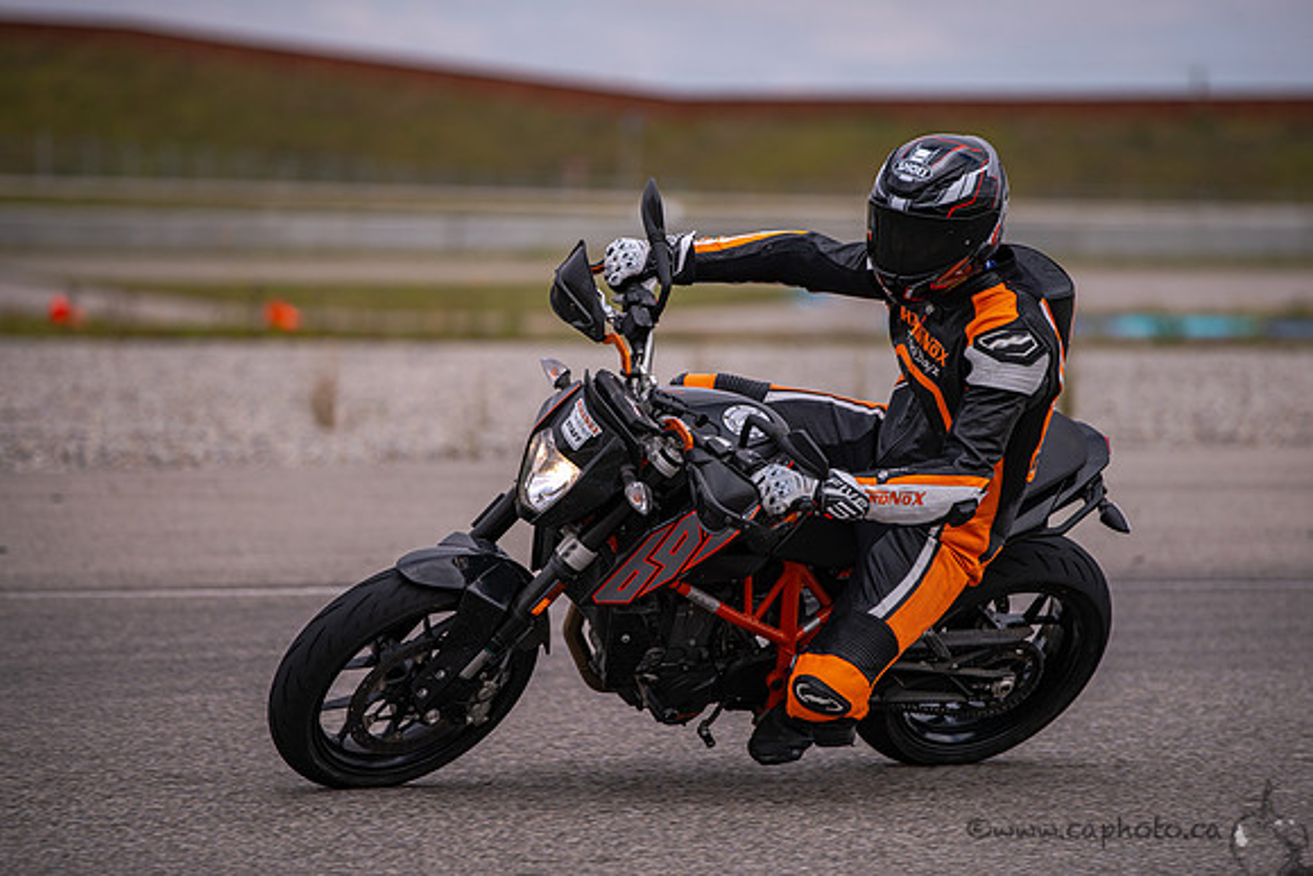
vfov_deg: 6.4
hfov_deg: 9.6
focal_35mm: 213
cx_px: 700
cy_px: 438
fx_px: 7783
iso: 72
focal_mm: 200
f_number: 2.8
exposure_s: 1/1600
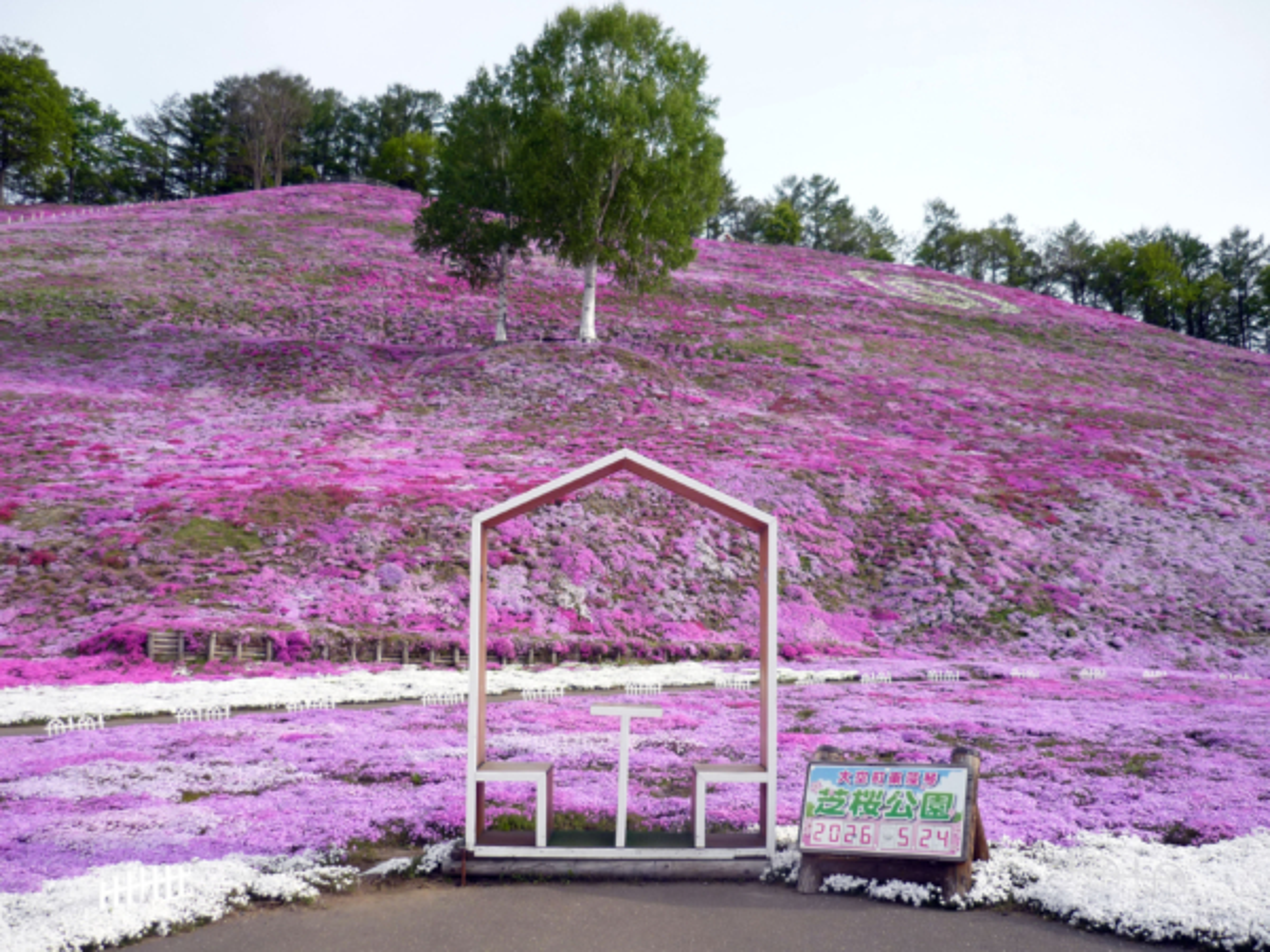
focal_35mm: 33
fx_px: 1211
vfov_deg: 42.9
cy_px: 476
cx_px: 635
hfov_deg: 55.4
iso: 100
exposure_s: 1/640
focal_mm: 5.5
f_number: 2.8
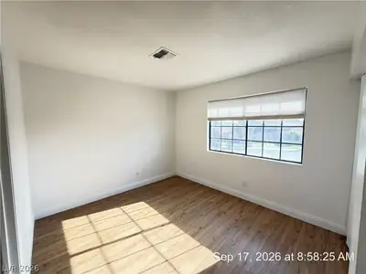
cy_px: 137
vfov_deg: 85.7
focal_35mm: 14
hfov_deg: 102.1
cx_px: 183
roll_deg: -0.4
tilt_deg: -5.0
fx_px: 148
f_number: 2.2
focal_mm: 2.22
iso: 64
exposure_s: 1/121
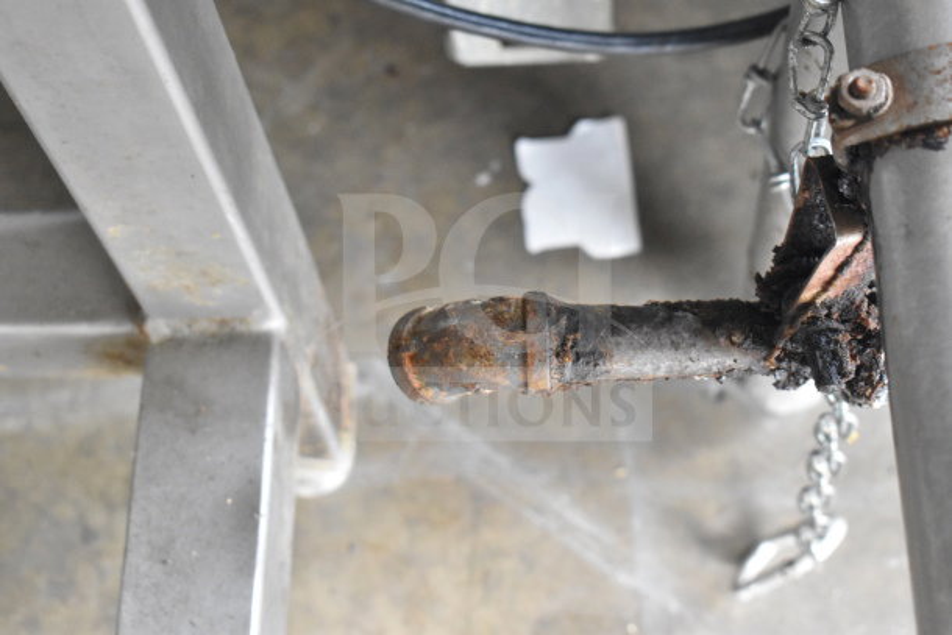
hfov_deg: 29.2
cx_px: 476
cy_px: 318
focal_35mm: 69
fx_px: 1825
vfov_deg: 19.7
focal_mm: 46
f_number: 5.3
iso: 6400
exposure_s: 1/125
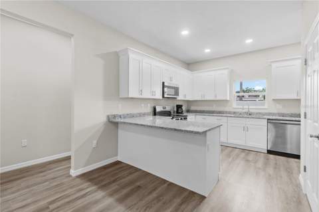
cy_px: 106
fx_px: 133
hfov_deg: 100.4
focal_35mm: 15
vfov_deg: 77.2
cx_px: 160
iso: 100
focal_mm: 10
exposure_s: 5
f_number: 7.1
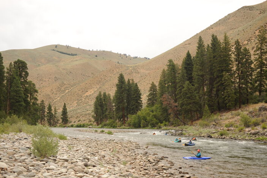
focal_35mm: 40
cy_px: 94
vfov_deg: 33.3
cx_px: 146
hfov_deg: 48.4
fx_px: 296
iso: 200
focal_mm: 35
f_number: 3.5
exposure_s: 1/250
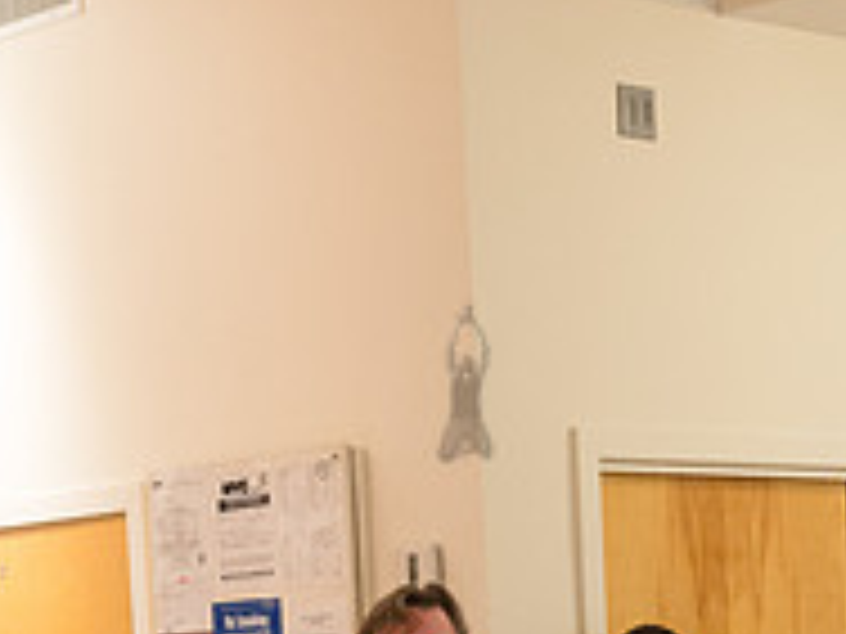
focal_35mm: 113
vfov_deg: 12.7
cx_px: 464
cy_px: 816
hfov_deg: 17.4
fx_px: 2762
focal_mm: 38
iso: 3200
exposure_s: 1/160
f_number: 3.5
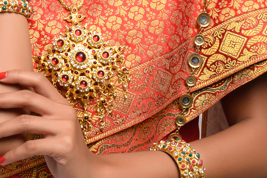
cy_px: -33
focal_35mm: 209
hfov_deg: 9.7
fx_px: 1549
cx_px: -30
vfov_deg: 6.5
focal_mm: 50
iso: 100
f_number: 7.1
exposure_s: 1/125
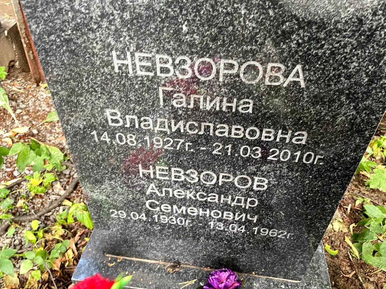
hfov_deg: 65.3
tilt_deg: -45.1
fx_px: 301
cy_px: 140
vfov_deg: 51.4
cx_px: 193
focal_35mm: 27
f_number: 1.6
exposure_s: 1/60
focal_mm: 4.2
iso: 400
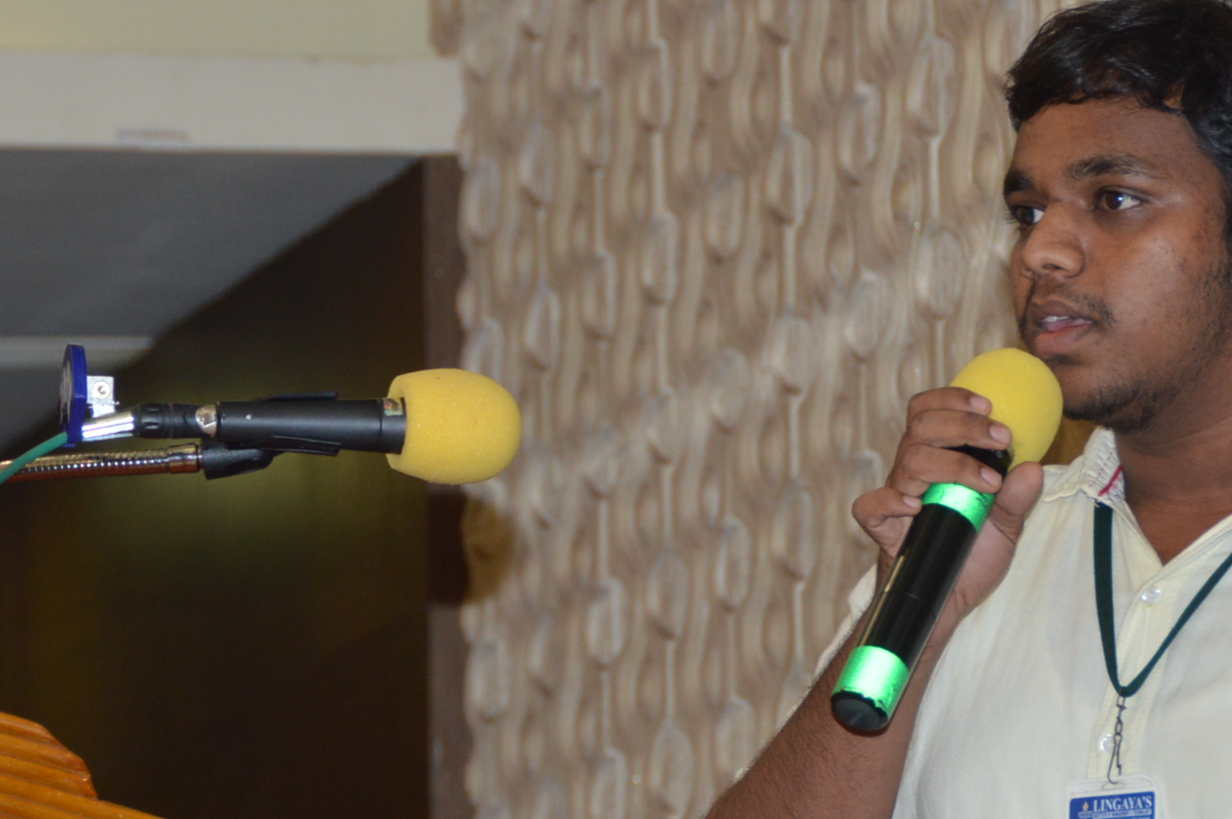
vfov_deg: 4.7
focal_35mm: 294
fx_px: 10052
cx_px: 1001
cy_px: 394
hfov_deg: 7.0
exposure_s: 1/80
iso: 400
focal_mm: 90
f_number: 5.6
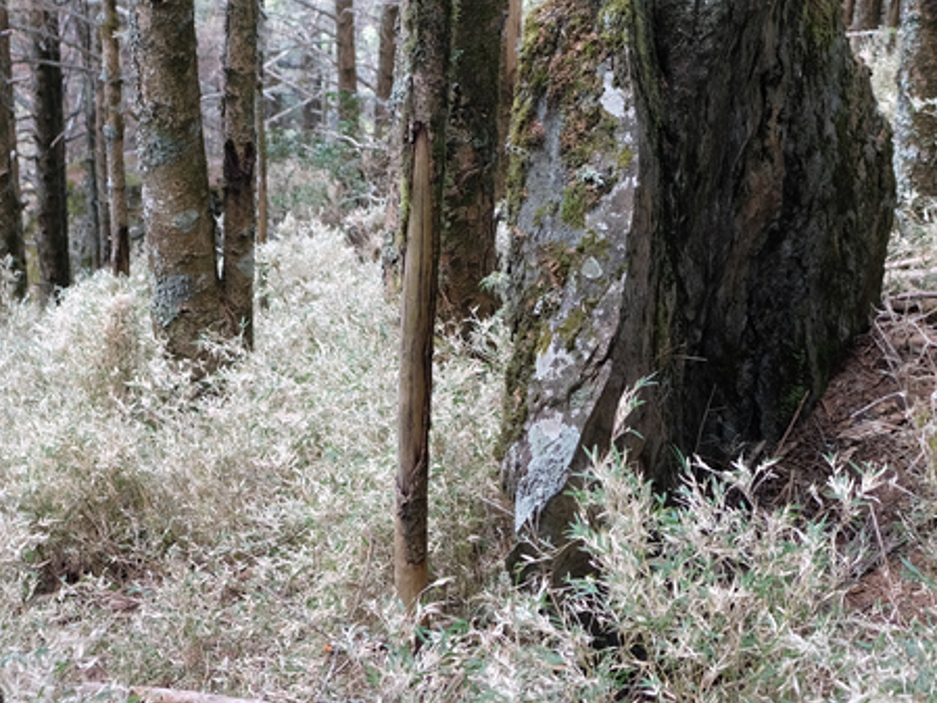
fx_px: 2031
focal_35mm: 75
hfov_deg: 25.7
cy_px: 14
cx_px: 672
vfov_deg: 19.1
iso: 400
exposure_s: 1/80
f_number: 2.8
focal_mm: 23
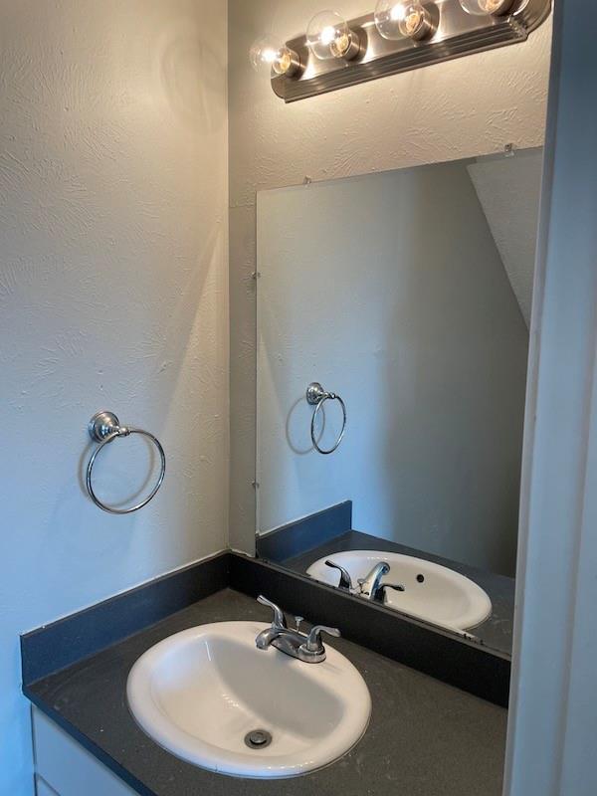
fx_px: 598
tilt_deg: -8.5
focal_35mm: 26
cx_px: 298
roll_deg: -0.3
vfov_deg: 67.3
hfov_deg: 53.1
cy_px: 398
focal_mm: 4.2
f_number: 1.6
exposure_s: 1/60
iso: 64
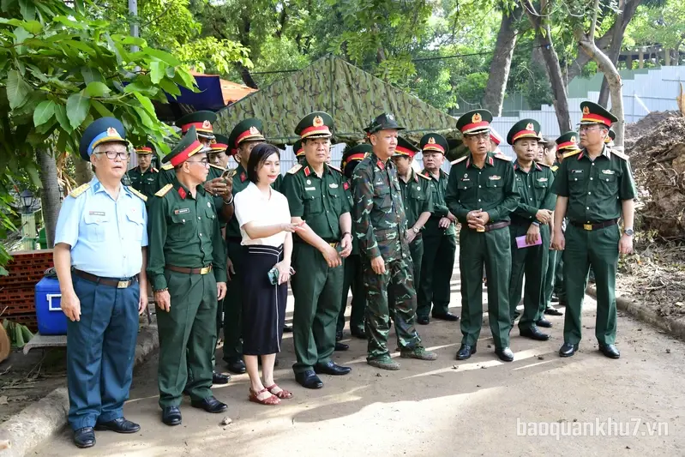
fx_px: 723
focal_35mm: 38
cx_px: 342
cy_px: 228
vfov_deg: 35.1
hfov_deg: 50.7
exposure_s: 1/200
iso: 500
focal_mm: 38
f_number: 5.6
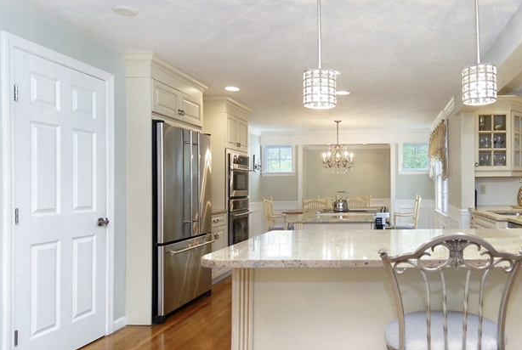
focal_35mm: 25
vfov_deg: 51.2
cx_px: 383
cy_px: 208
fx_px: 363
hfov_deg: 67.4
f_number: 5
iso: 500
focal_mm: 10
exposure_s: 1/60
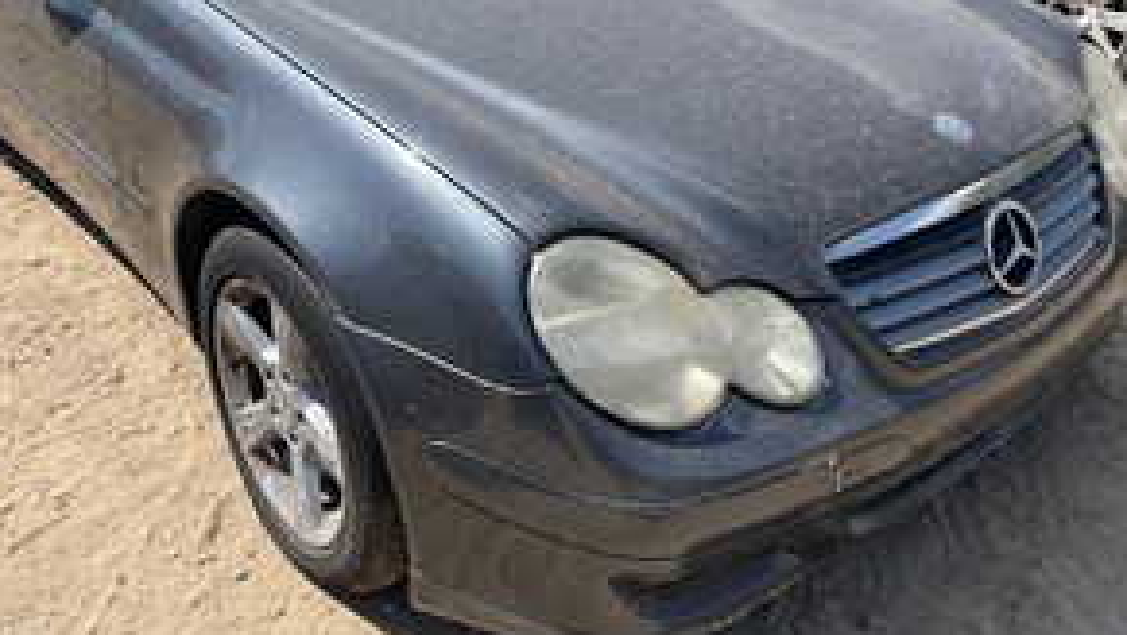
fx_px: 1017
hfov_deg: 57.8
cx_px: 480
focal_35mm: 34
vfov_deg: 34.0
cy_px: 163
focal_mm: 4.2
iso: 32
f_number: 1.6
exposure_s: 1/2817
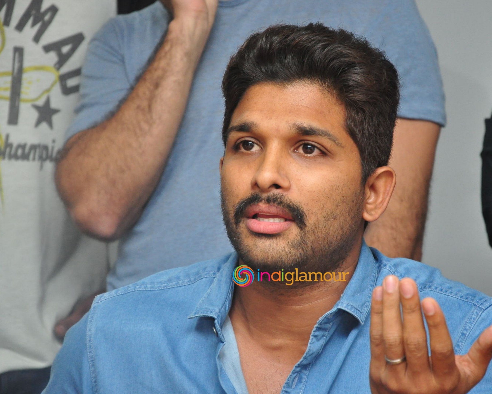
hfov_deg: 10.8
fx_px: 2600
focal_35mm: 179
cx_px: 290
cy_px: 197
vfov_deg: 8.7
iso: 1600
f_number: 6.3
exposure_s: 1/125
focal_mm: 105
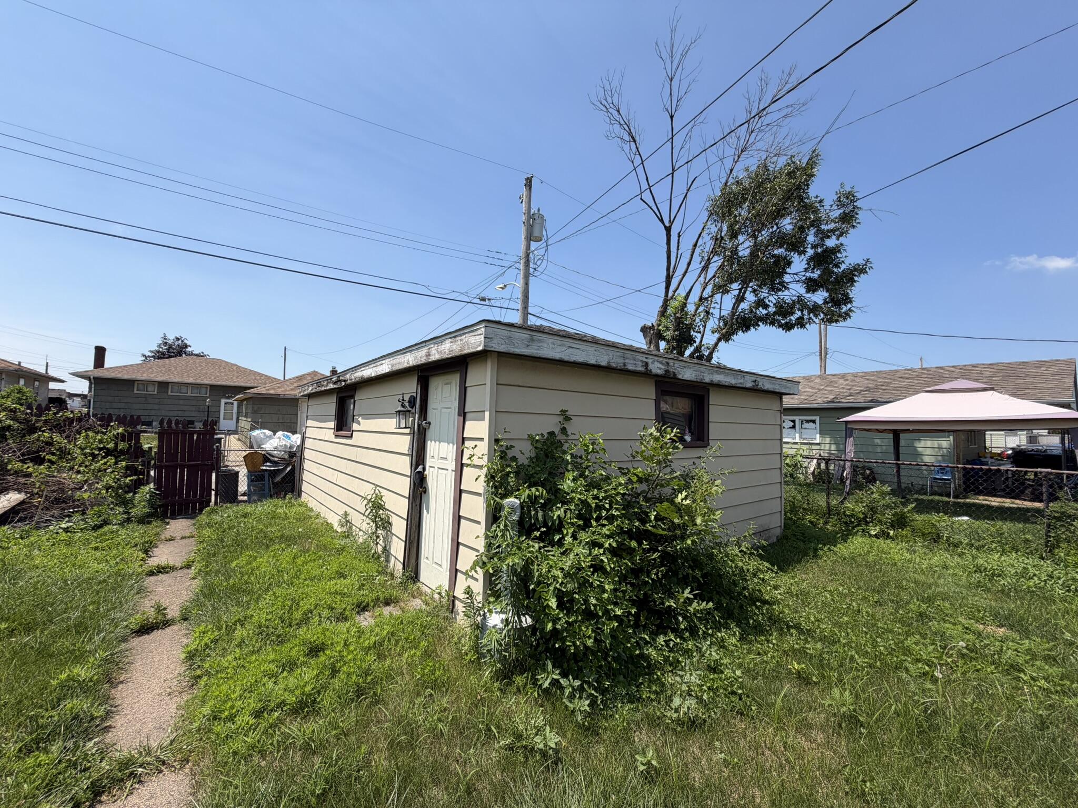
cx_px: 539
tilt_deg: +1.0
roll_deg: -0.7
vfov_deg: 85.7
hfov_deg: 102.1
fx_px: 436
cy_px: 404
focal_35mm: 14
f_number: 2.2
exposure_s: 1/770
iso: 20
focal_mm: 2.22
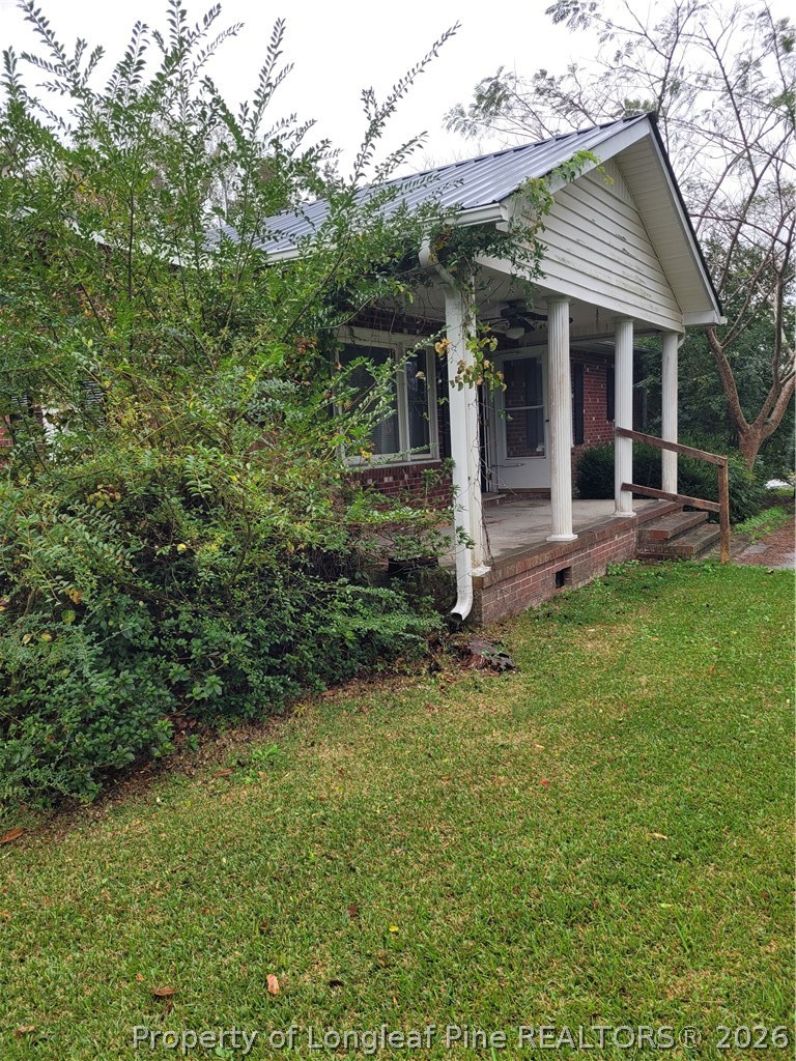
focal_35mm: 26
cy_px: 530
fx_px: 797
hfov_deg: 53.1
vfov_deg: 67.3
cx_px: 398
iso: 40
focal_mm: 5.4
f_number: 1.8
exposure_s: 1/122
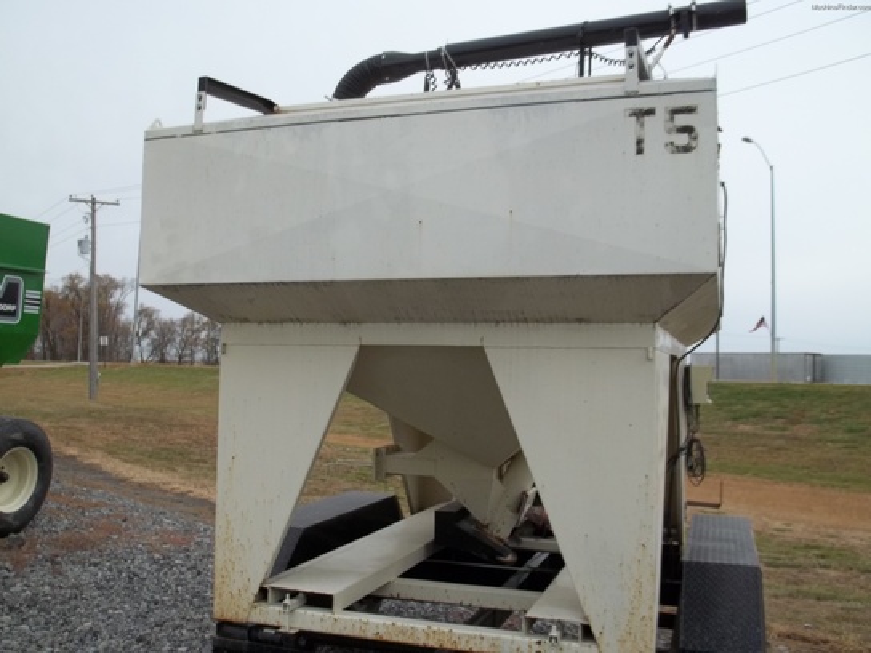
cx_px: 436
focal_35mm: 33
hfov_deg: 55.4
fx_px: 830
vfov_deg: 42.9
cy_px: 326
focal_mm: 5.9
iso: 64
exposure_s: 1/200
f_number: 3.3
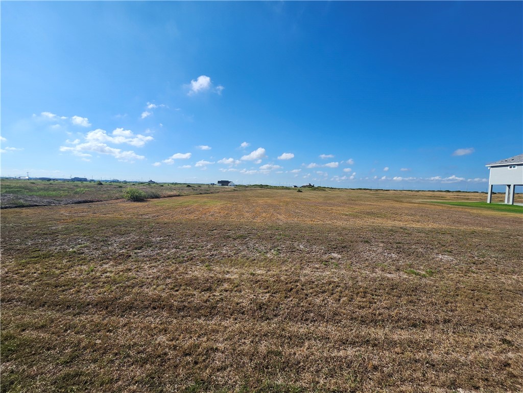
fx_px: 196
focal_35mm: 13
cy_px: 196
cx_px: 262
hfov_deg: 106.2
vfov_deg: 89.9
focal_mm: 1.74
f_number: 2.2
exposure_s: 1/2270
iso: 40
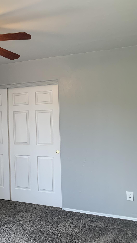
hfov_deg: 24.9
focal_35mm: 42
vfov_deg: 48.3
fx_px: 271
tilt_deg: -0.3
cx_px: -37
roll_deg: +1.5
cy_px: 112
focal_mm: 4.25
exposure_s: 1/60
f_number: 1.8
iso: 64
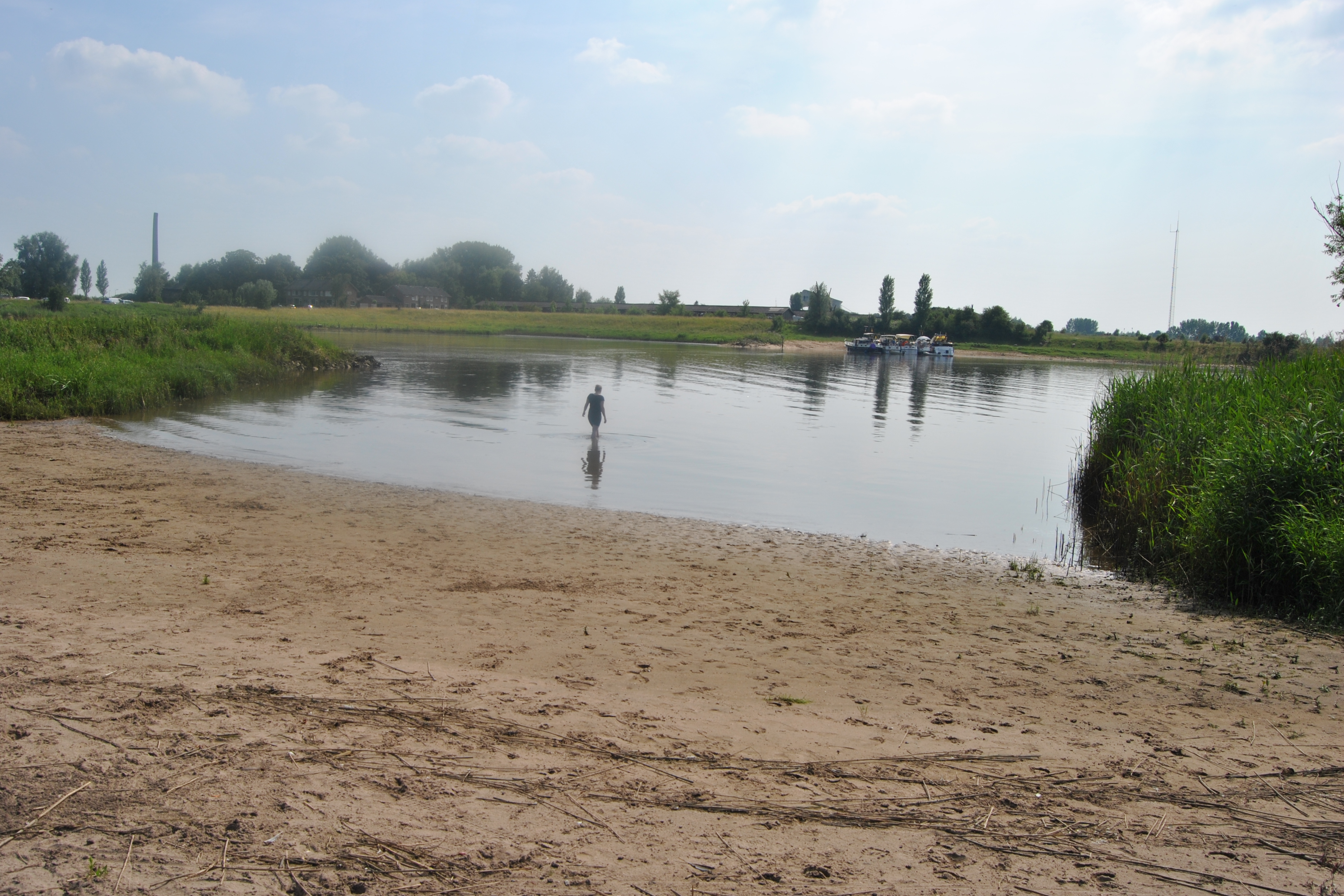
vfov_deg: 44.2
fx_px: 1102
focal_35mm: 30
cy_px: 452
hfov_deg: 62.7
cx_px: 654
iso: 100
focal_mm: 19
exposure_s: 1/400
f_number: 10
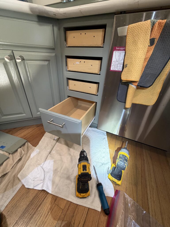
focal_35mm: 14
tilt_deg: -30.6
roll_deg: -3.9
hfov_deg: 85.7
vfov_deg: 102.1
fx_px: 92
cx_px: 85
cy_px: 114
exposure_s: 1/60
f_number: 2.2
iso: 160
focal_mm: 2.22
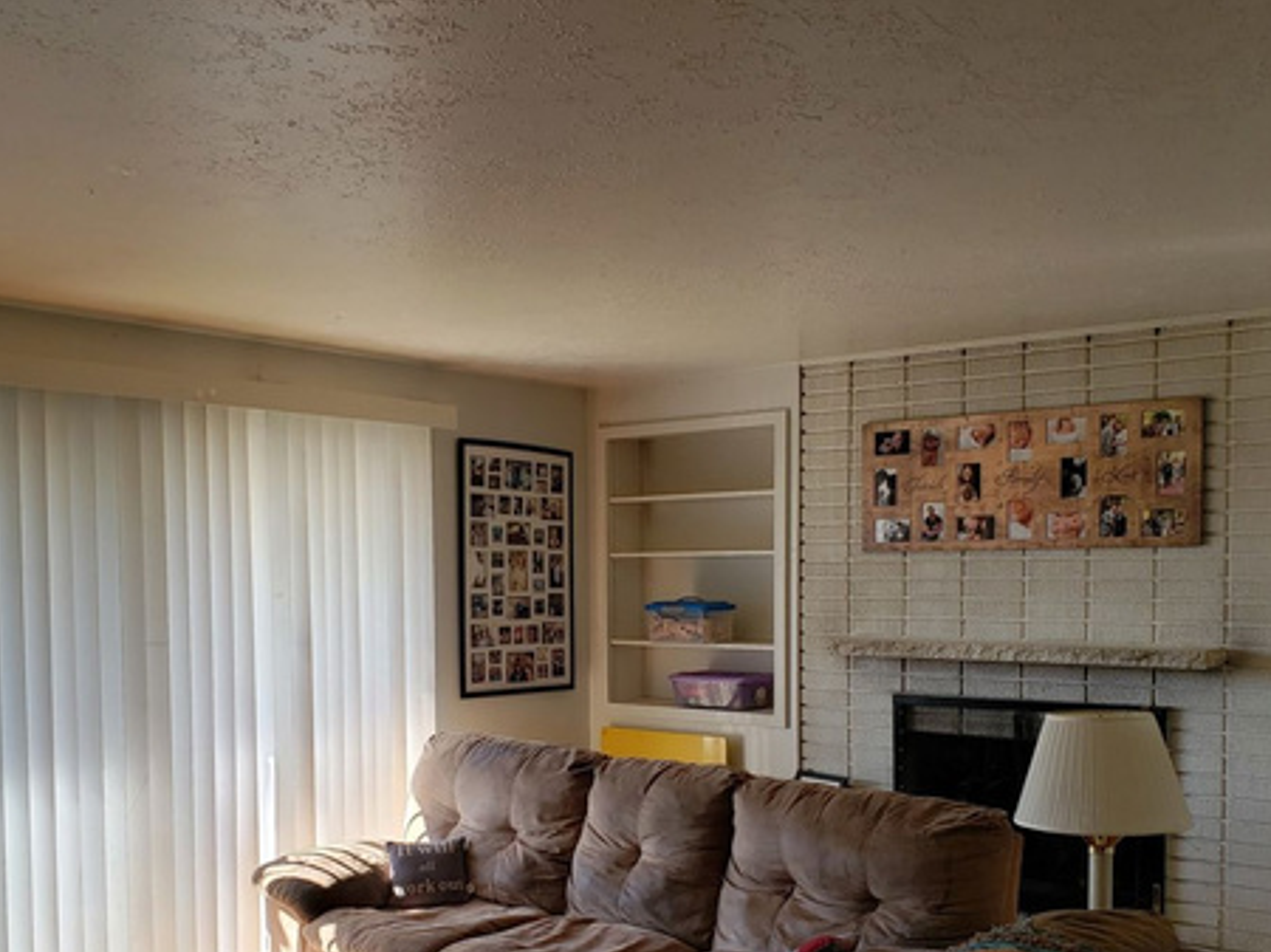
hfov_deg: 50.1
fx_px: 1358
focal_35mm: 37
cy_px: 627
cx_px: 573
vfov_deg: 38.2
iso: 50
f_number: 2.4
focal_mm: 4.3
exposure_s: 1/112
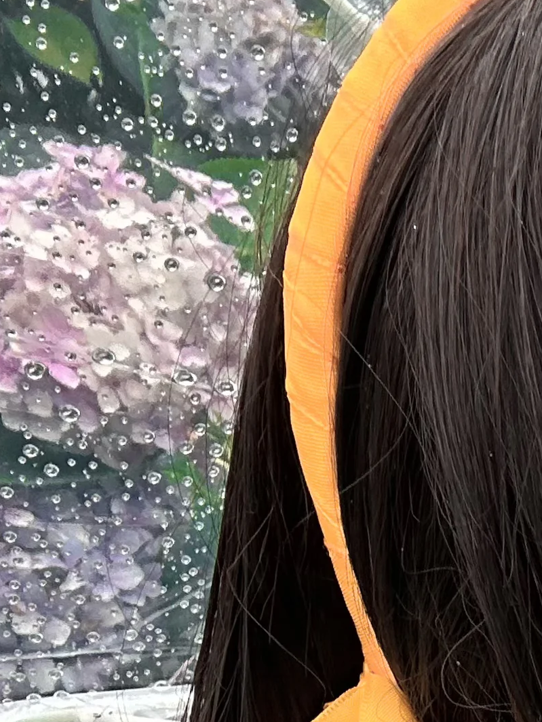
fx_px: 1817
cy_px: 1030
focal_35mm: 87
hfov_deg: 15.2
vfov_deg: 19.9
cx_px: 892
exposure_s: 1/121
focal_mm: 2.69
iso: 40
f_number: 1.9
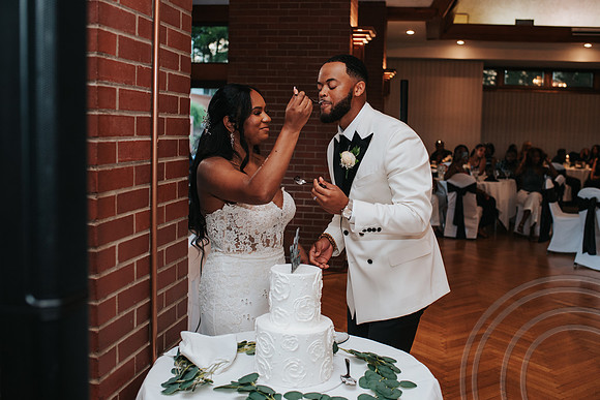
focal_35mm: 38
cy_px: 183
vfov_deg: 34.9
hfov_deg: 50.4
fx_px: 636
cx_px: 325
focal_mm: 35
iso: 1000
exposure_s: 1/200
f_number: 3.2
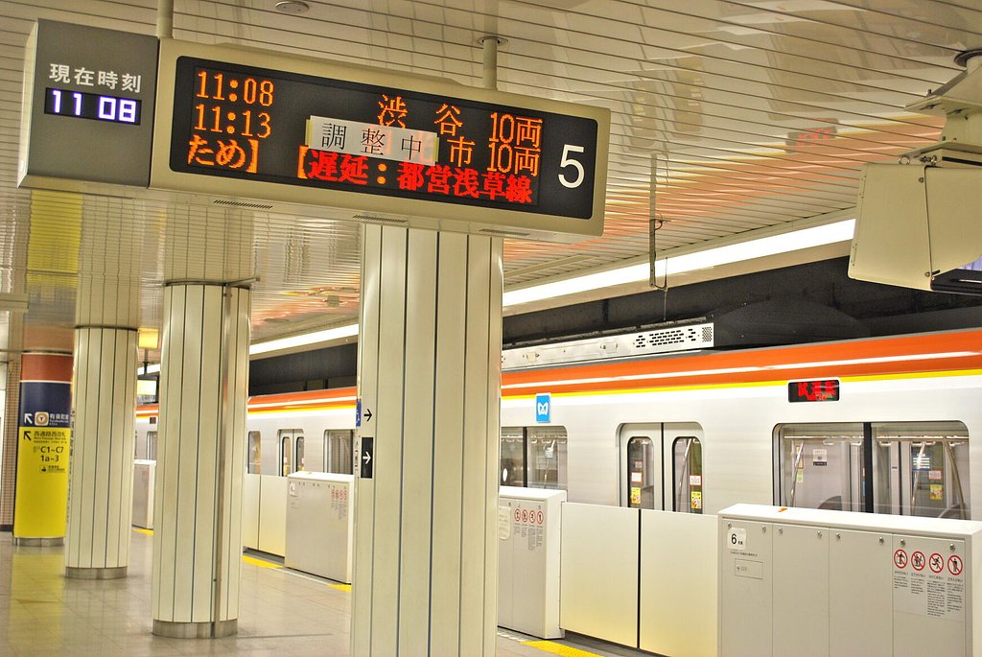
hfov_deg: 41.1
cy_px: 328
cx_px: 491
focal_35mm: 48
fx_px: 1311
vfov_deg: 28.1
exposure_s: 1/30
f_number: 4.8
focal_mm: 32
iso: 200
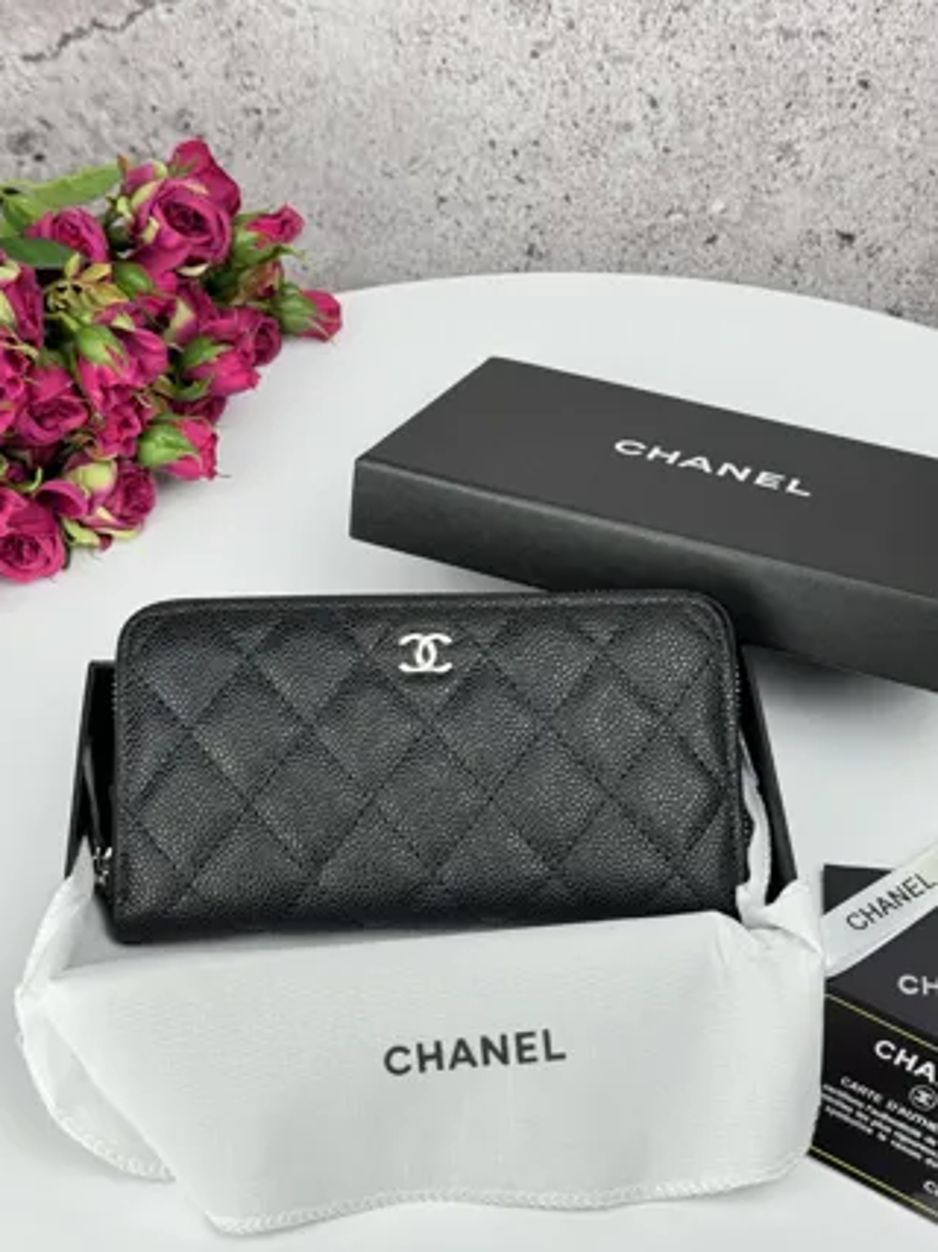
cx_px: 516
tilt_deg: -45.5
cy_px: 671
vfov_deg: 35.5
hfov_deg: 27.0
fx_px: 1952
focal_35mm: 54
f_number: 1.78
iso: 64
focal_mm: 6.76
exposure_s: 1/247
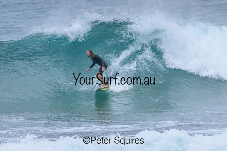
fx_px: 5676
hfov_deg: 2.3
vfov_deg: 1.5
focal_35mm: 900
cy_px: 76
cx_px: 114
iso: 2500
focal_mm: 900
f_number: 11
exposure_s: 1/2000
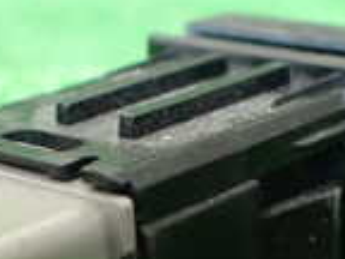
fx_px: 1246
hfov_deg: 15.7
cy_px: 259
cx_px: 127
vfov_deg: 11.7
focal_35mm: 125
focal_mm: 5.4
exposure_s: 1/100
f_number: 2.3
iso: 800
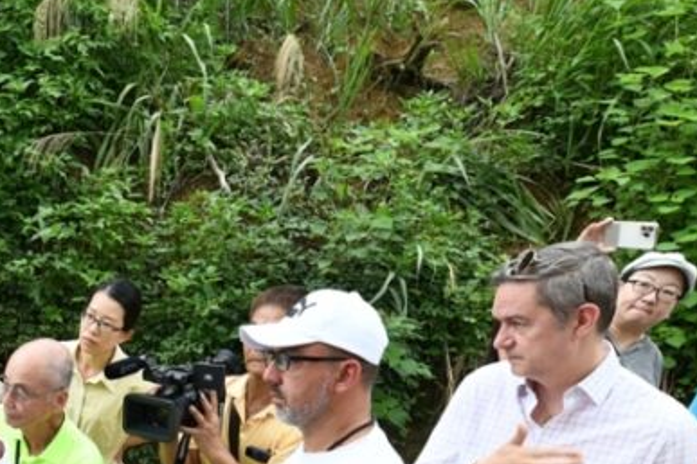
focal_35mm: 45
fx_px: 871
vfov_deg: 26.3
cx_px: -41
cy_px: 567
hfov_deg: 37.6
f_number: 6.3
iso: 250
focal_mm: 17
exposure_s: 1/100
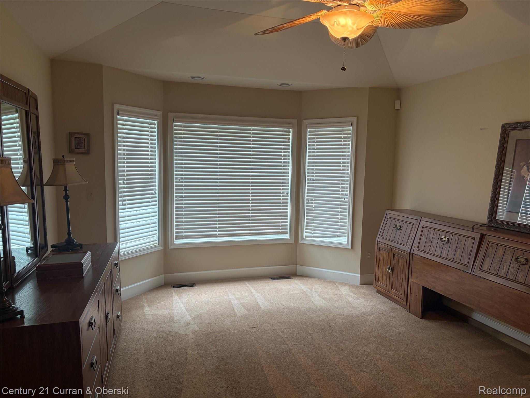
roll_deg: -0.4
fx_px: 398
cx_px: 265
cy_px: 199
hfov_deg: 67.3
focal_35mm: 26
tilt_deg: -5.1
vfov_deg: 53.1
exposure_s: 1/120
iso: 125
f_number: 1.6
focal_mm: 5.96
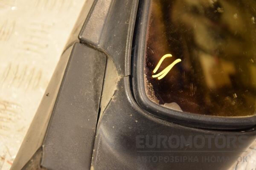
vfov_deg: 13.8
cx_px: 128
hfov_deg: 20.6
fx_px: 704
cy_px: 85
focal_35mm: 99
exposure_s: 1/125
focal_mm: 66
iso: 800
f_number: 5.3
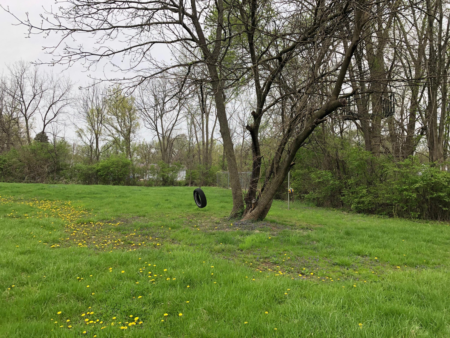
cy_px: 169
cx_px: 225
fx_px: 364
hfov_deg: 63.4
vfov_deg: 49.7
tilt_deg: +2.9
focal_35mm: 28
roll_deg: +1.0
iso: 20
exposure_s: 1/1056
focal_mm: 4
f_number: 1.8
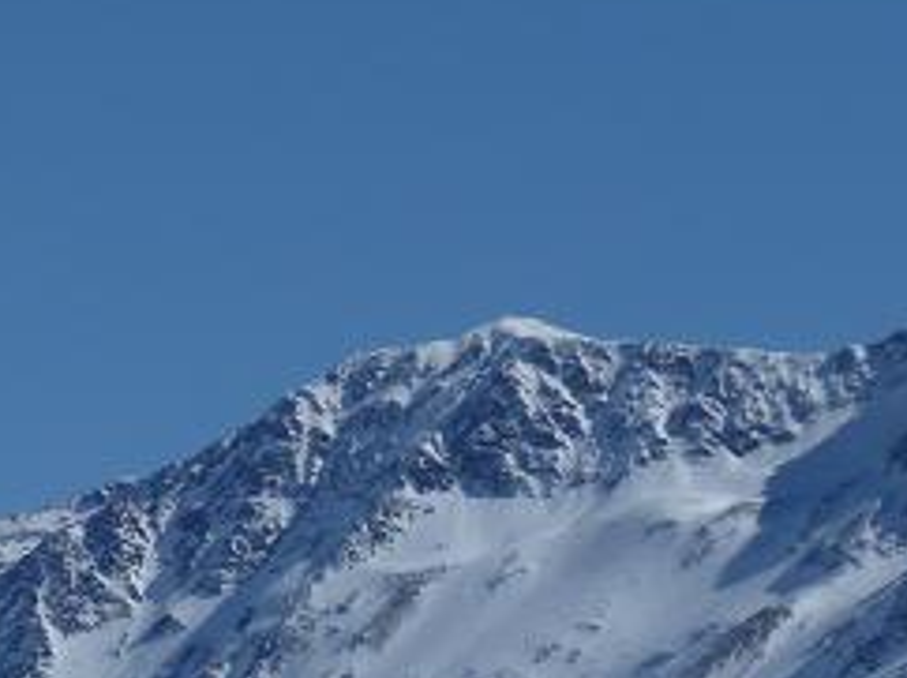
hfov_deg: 4.3
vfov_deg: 3.2
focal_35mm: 460
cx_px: -139
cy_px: 768
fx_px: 12041
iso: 80
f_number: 5.5
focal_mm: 25
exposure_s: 1/1000
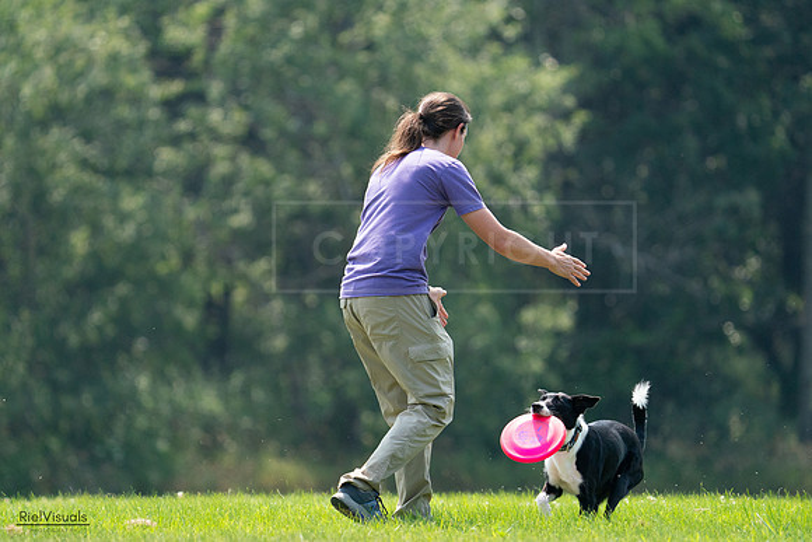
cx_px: 406
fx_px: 8986
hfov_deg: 5.2
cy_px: 271
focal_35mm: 398
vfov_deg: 3.5
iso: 2500
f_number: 6.3
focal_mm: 382
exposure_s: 1/4000
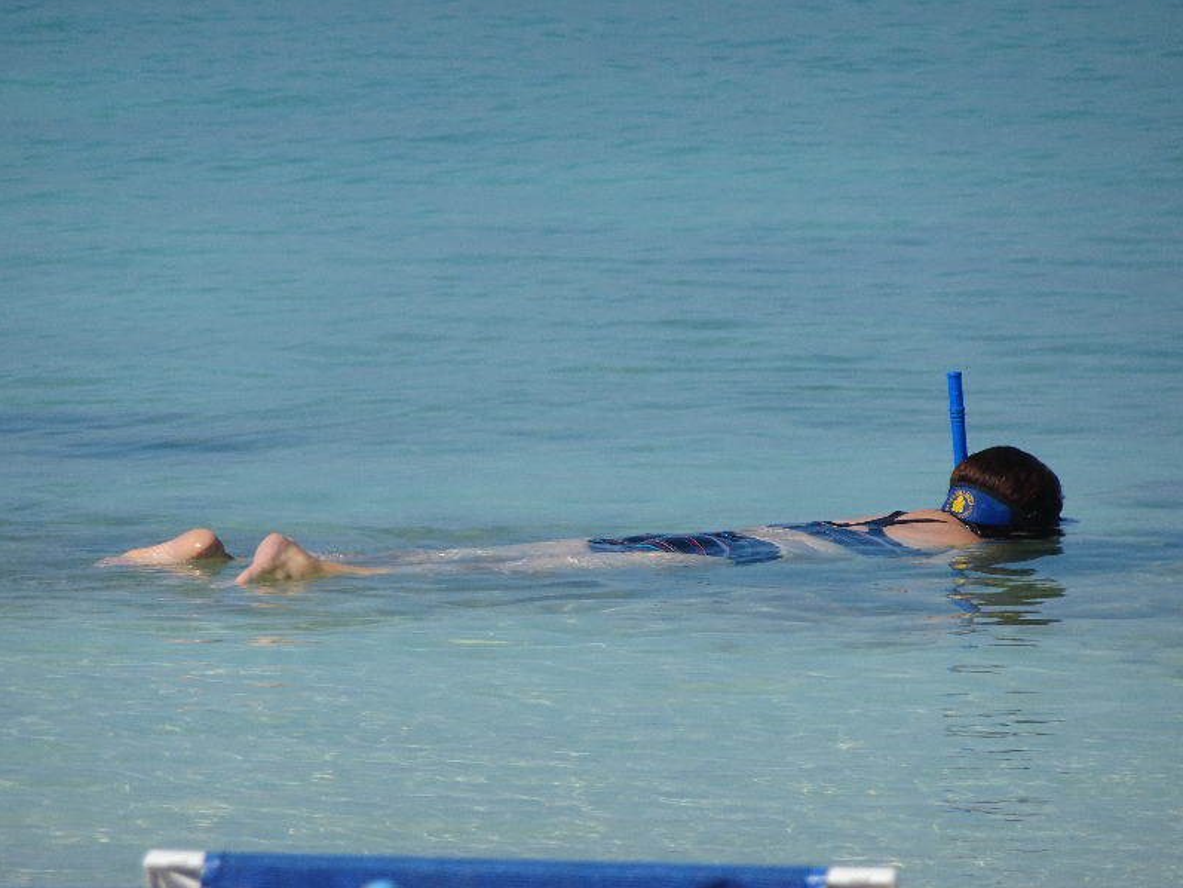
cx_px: 591
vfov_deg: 3.1
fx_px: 16612
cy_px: 444
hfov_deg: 4.1
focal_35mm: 486
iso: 80
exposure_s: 1/640
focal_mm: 82.69
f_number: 6.3
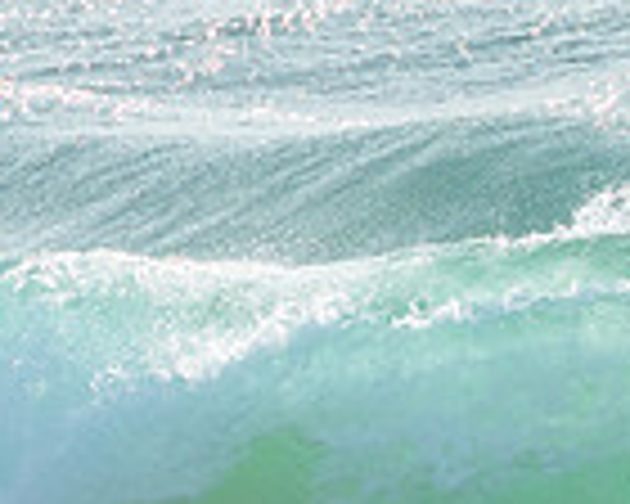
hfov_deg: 1.0
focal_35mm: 1902
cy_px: 318
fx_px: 35464
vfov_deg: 0.8
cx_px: 1126
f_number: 10
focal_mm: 400
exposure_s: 1/1600
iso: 200
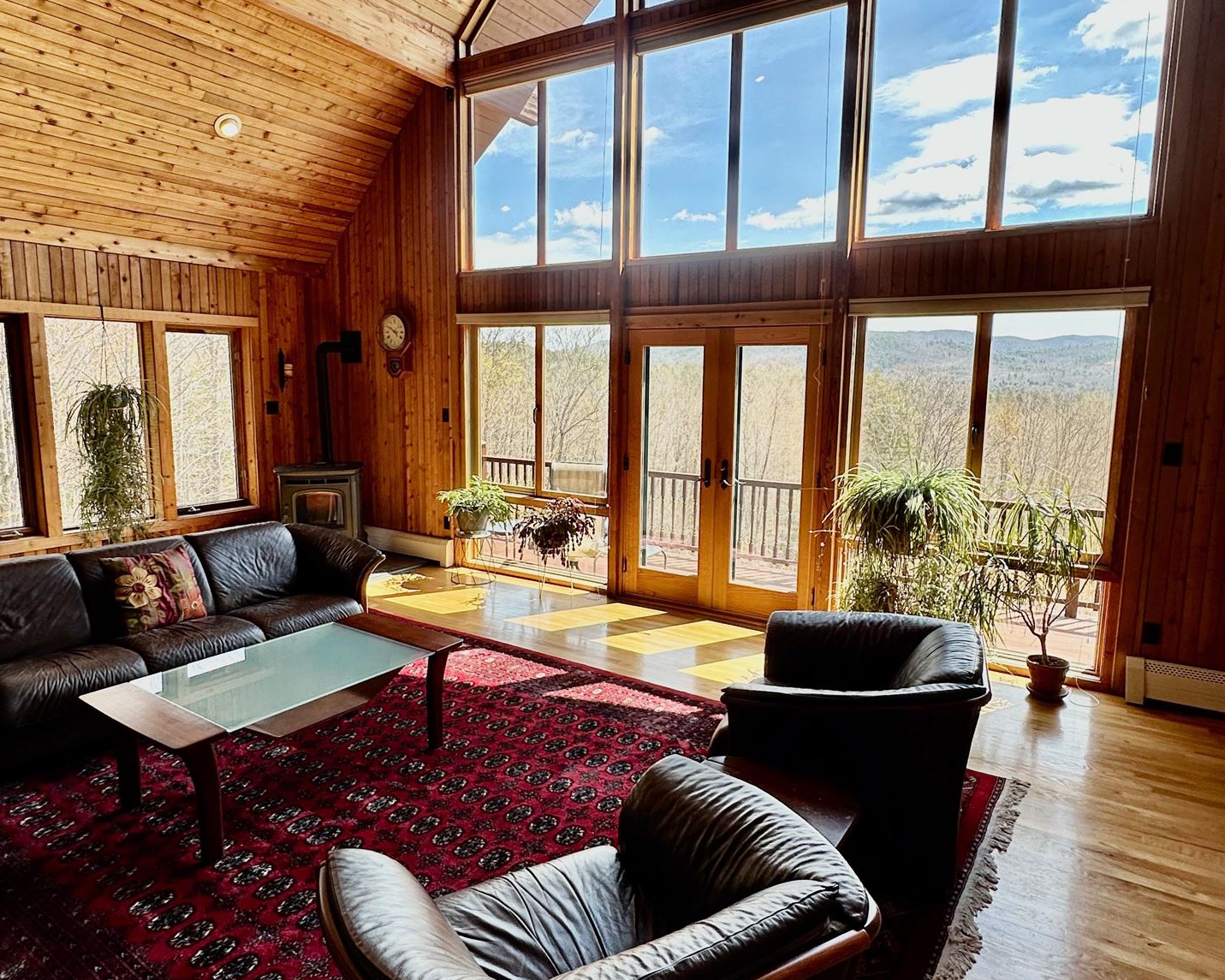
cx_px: 606
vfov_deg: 63.1
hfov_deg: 75.0
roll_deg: -1.7
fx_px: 798
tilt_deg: -7.6
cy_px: 483
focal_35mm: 22
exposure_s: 1/316
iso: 40
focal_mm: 2.22
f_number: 2.2
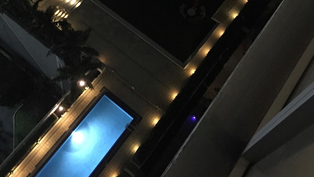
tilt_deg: -57.5
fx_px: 425
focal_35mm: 51
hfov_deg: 40.5
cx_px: 140
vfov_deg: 22.3
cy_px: -15
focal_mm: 4.15
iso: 800
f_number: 2.2
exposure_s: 1/15
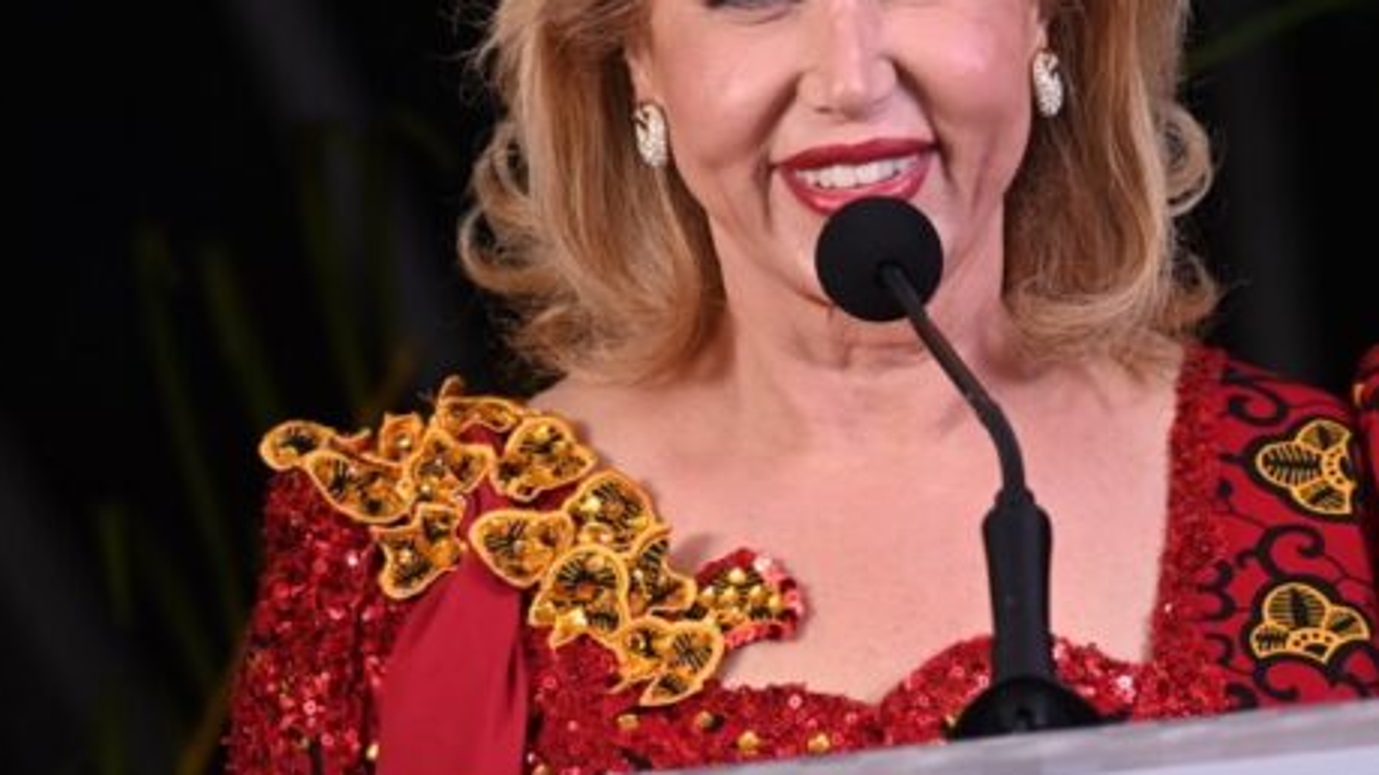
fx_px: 30746
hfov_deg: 2.6
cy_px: 279
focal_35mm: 841
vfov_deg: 1.4
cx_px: 700
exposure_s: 1/160
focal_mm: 360
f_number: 6.3
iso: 2000
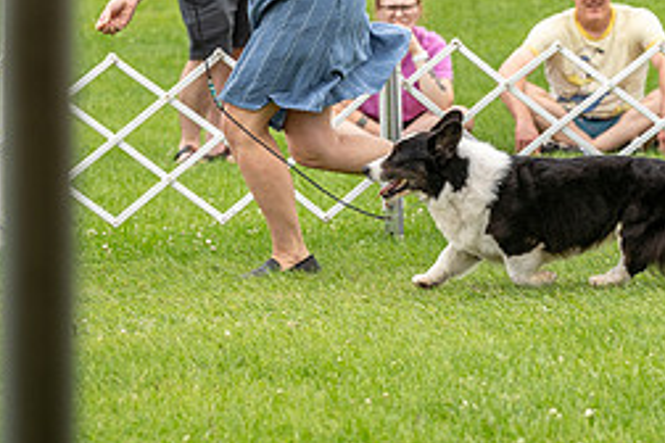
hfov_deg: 6.5
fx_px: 5855
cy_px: 1
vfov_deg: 4.3
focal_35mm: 317
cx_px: 441
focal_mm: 138
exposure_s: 1/800
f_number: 5
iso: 400
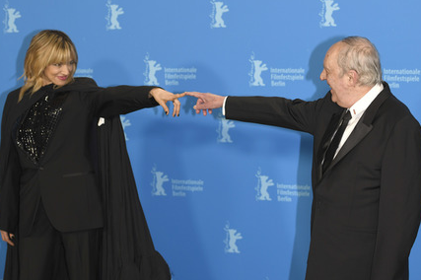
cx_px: 208
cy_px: 145
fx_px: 865
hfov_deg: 27.4
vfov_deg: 18.4
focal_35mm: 74
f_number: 3.5
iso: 640
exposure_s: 1/400
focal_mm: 70
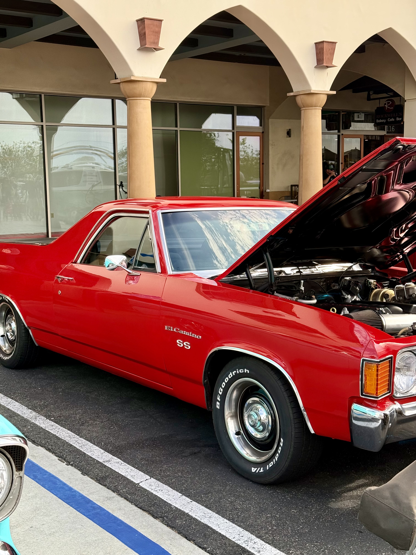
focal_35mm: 48
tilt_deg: -6.3
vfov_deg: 39.7
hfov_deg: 30.3
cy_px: 278
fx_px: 769
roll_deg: +0.6
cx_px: 208
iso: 64
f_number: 1.78
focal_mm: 6.76
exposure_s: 1/437
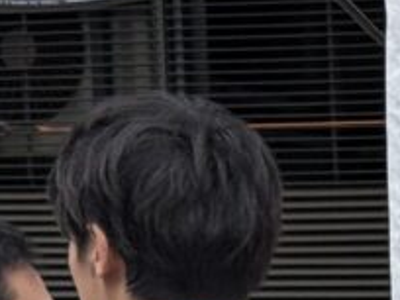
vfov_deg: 5.3
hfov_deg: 6.7
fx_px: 3178
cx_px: 1033
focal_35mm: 275
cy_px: 622
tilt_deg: -6.0
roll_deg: -0.1
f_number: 1.78
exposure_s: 1/1642
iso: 64
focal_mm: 6.76
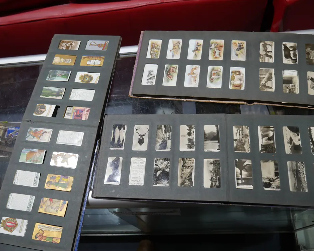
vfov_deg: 45.8
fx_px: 297
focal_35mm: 32
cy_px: 128
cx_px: 149
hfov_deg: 55.6
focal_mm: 15
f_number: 3.6
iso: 200
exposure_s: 1/80
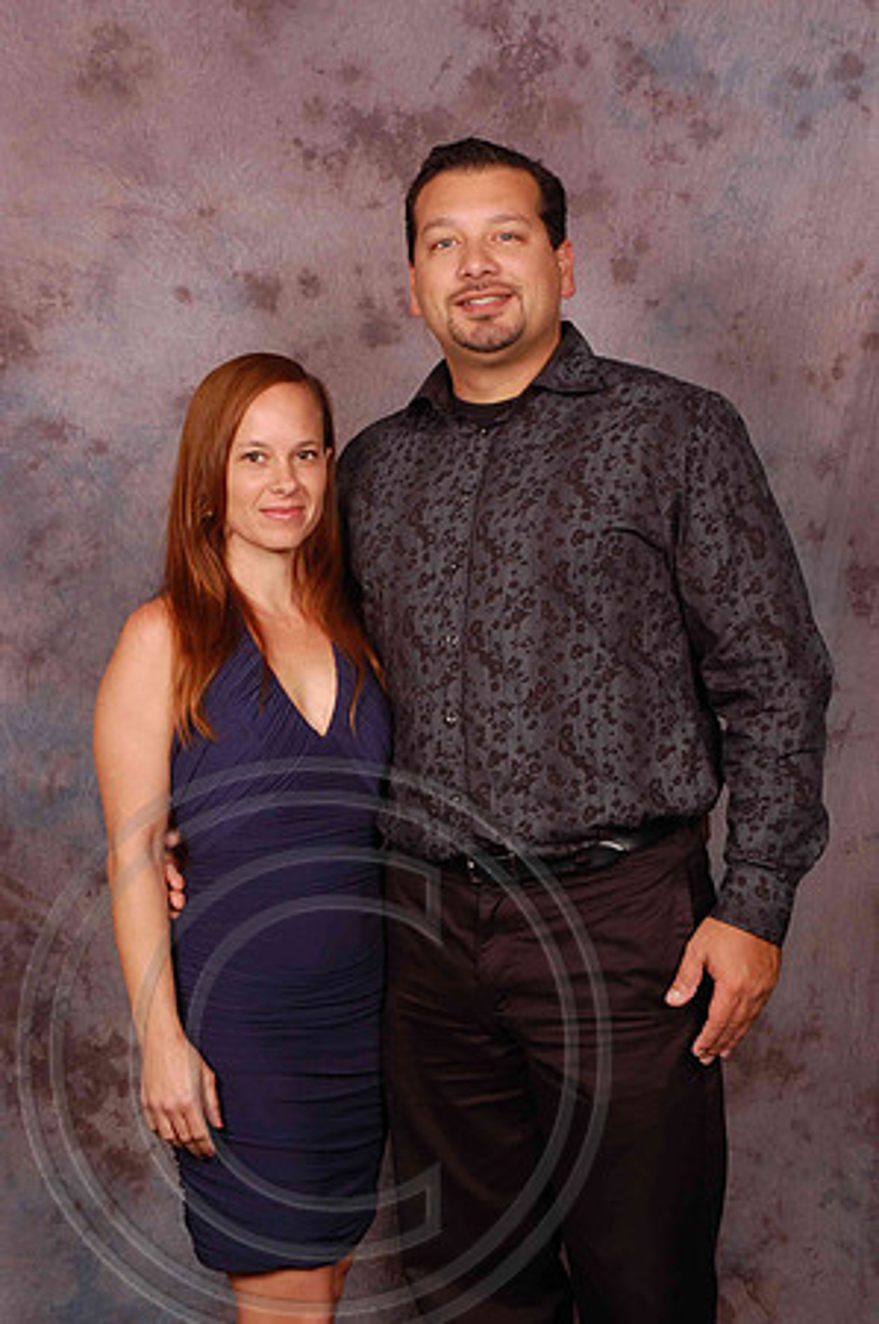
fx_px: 2092
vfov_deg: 35.1
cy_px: 662
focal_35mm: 57
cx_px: 440
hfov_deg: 23.7
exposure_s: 1/125
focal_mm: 38
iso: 200
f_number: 10
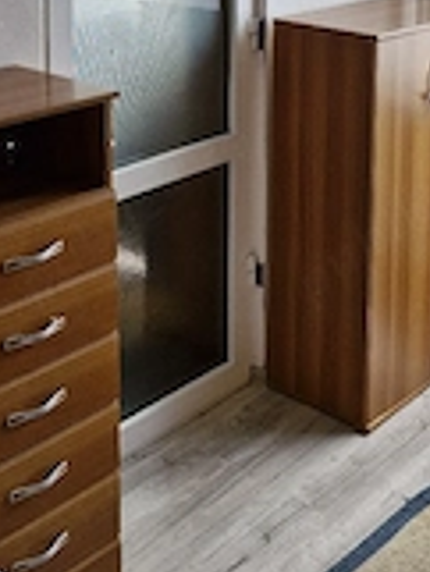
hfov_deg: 25.7
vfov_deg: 30.9
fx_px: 943
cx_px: 206
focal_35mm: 57
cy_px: -21
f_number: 1.8
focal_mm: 5.54
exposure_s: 1/182
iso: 80
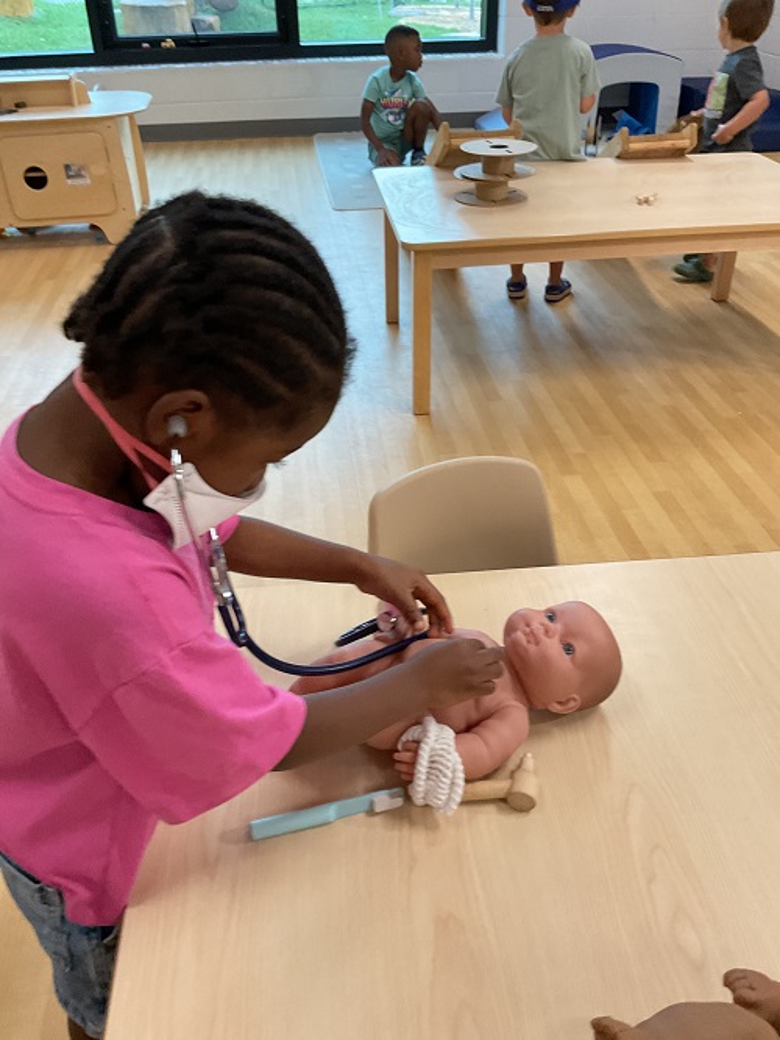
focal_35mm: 29
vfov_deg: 61.6
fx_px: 871
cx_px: 390
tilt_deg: -35.2
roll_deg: +2.1
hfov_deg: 48.3
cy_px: 520
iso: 250
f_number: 1.8
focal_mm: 3
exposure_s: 1/40
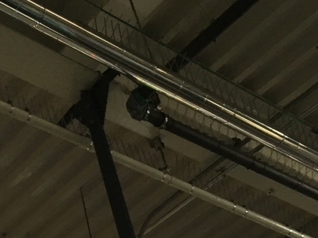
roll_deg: +4.9
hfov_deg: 22.3
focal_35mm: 82
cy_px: 244
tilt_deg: +33.0
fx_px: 753
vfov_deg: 17.5
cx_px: -46
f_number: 2.2
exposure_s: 1/30
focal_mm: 4.15
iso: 40
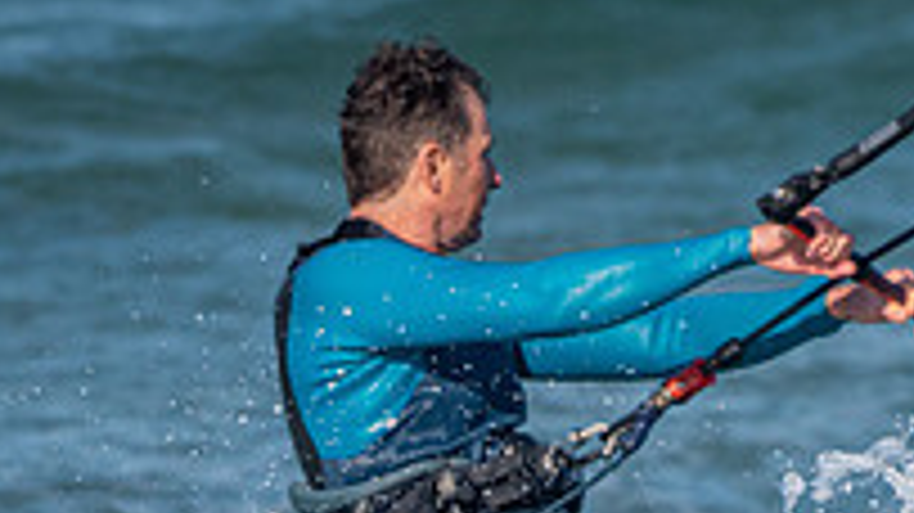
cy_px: 632
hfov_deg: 2.0
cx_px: 716
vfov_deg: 1.1
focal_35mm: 1077
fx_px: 26091
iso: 640
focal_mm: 360
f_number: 5.6
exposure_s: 1/4000
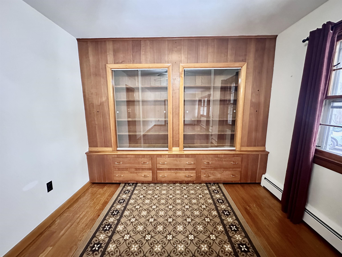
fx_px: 138
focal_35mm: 14
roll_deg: +0.3
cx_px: 171
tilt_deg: -9.8
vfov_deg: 85.7
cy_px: 128
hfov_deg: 102.1
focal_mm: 2.22
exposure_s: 1/30
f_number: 2.2
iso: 1250
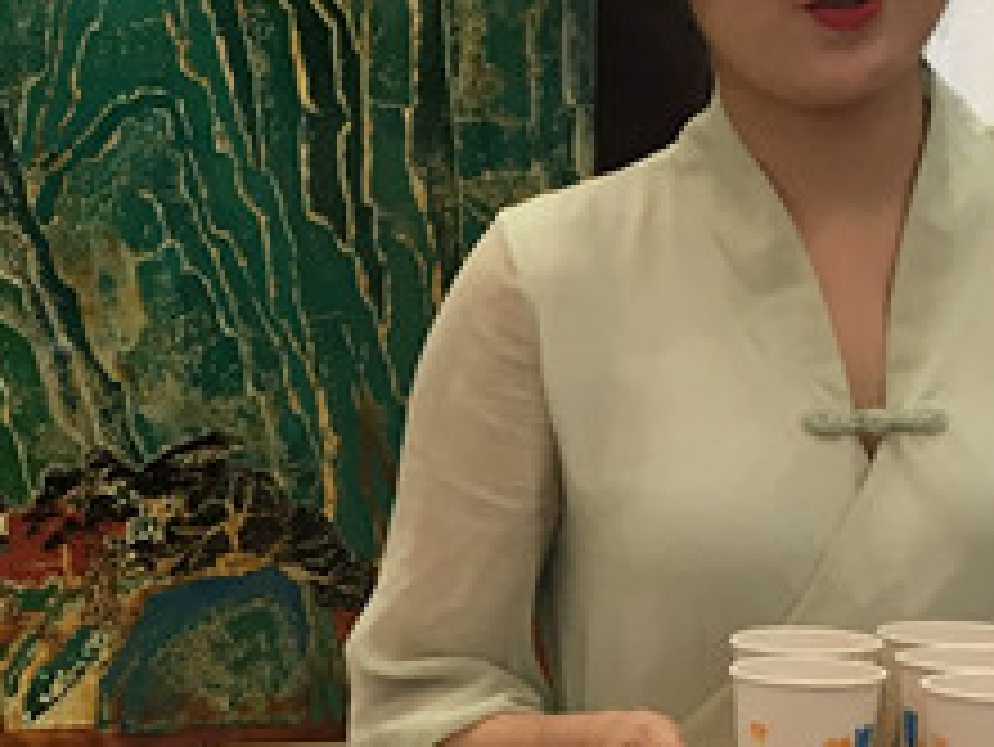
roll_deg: +0.8
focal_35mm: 118
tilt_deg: -13.4
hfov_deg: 16.5
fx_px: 3390
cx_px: 99
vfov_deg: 12.3
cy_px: 884
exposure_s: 1/33
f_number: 2.2
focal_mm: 4.15
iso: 40
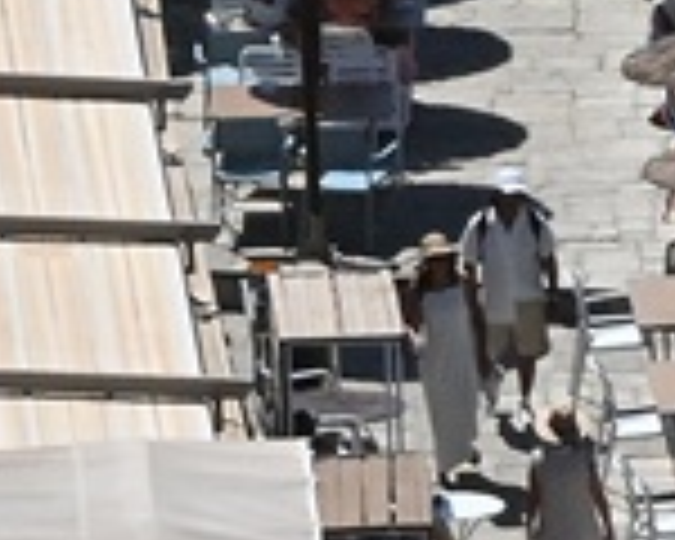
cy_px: -351
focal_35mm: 1012
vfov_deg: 1.5
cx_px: 1678
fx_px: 20217
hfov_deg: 1.9
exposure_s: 1/640
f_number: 25
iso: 1000
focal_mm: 90
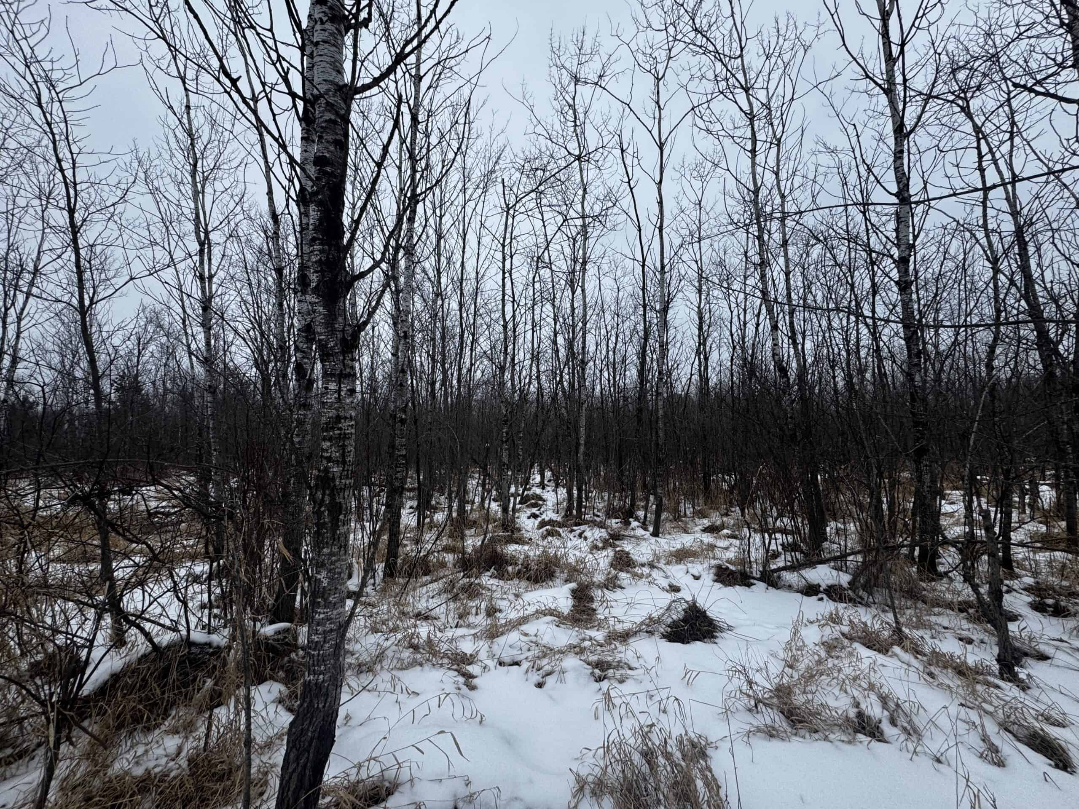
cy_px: 404
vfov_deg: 85.7
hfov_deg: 102.1
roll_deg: +0.3
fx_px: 436
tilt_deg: +5.9
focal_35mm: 14
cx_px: 540
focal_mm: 2.22
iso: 40
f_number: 2.2
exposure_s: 1/377
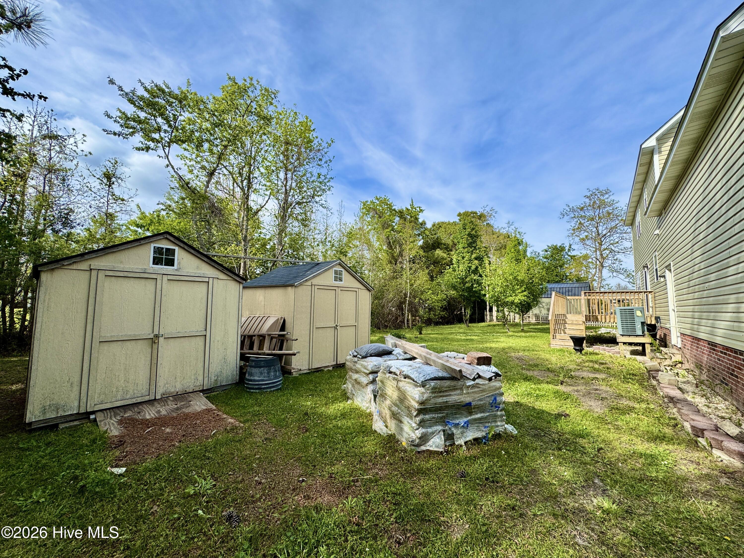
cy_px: 279
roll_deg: -1.5
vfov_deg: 85.7
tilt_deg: +4.7
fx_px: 301
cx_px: 372
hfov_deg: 102.1
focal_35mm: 14
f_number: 2.2
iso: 50
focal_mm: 2.22
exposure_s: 1/1198
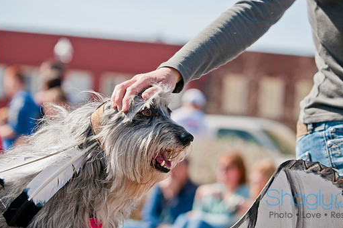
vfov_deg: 10.1
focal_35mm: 136
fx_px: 1294
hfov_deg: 15.1
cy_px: 103
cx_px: 179
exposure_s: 1/1600
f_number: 4
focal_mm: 80
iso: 200
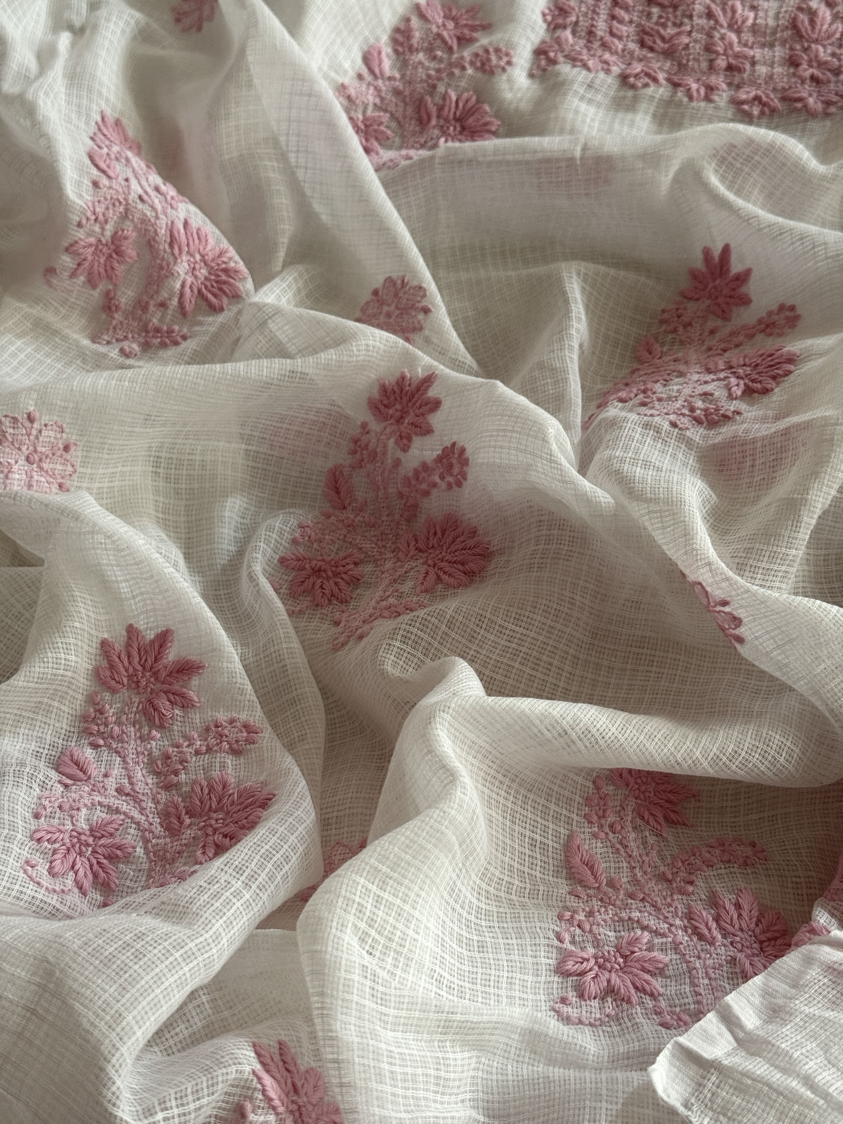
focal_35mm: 48
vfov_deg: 39.7
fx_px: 1559
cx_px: 422
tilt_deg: -59.7
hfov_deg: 30.3
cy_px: 562
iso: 200
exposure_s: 1/60
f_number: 1.78
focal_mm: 6.76
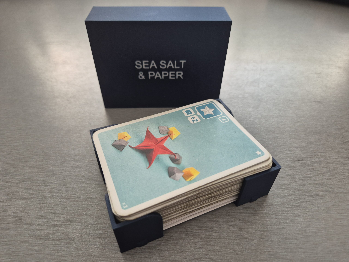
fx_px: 232
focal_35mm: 23
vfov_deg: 58.9
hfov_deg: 73.9
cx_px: 174
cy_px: 131
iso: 250
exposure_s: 1/60
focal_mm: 5.4
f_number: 1.8
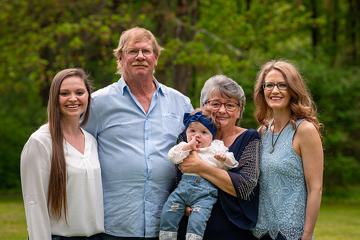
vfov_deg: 9.5
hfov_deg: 14.2
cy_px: 106
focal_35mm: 145
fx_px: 1447
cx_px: 201
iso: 400
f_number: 5
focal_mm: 130
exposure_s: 1/800
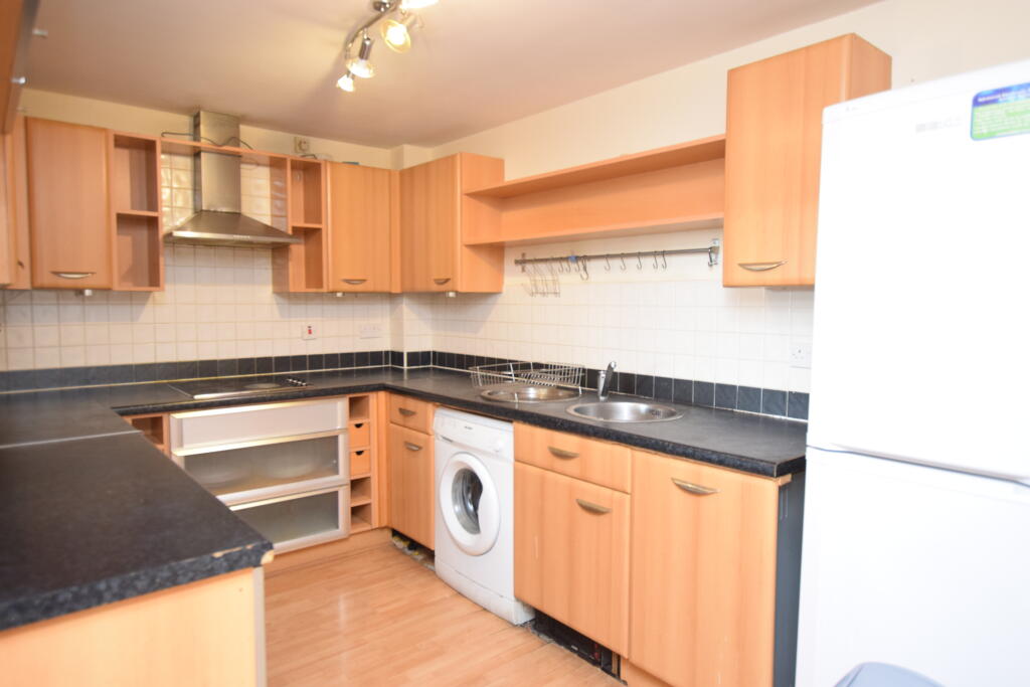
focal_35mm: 21
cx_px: 515
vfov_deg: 59.5
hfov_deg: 81.2
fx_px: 601
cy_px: 344
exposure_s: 1/60
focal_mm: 14
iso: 1400
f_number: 3.5
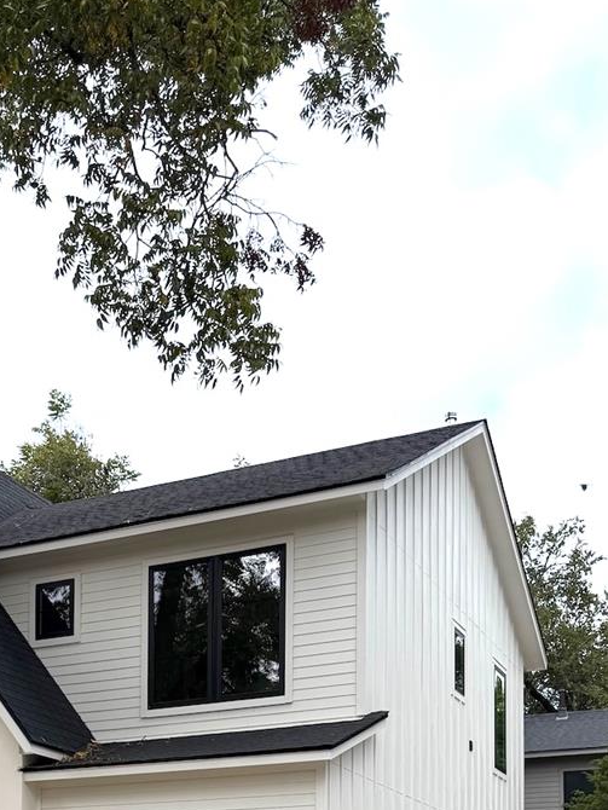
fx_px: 1287
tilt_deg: +3.8
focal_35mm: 55
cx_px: 91
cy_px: 884
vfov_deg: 31.2
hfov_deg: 25.9
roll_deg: +0.0
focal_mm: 6.76
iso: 80
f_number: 1.78
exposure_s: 1/1250
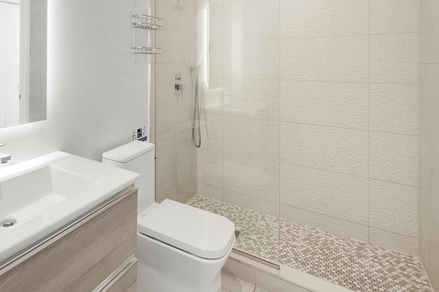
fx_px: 293
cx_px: 123
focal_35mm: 24
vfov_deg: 50.9
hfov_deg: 70.0
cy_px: 72
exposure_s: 1/50
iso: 640
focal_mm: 14
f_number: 8
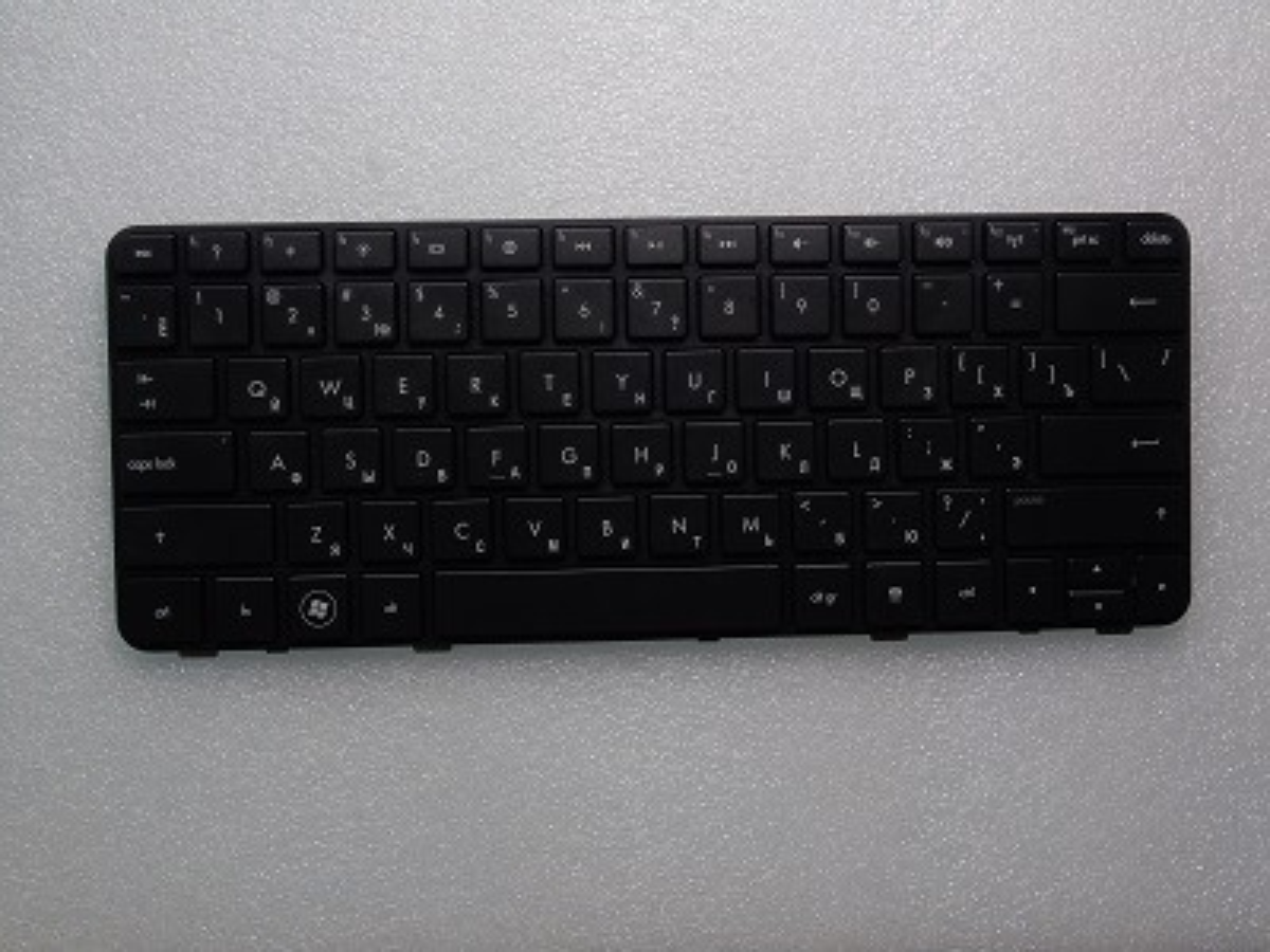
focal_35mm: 34
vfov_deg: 41.8
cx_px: 635
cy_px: 476
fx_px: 1247
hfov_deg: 54.0
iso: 100
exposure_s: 1/13
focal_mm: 6.1
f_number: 5.6
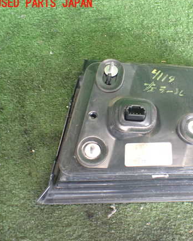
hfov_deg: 36.0
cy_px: 120
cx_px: 157
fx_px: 286
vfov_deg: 45.8
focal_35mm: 40
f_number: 2.3
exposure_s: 1/60
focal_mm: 5.4
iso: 800
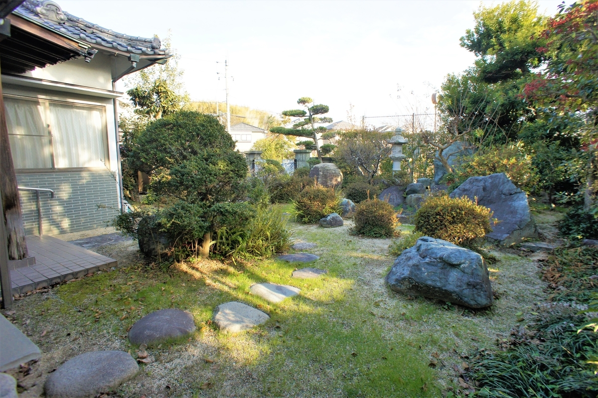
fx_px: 398
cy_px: 199
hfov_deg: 73.8
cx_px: 299
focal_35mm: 24
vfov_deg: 53.1
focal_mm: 16
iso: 200
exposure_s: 1/125
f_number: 5.6
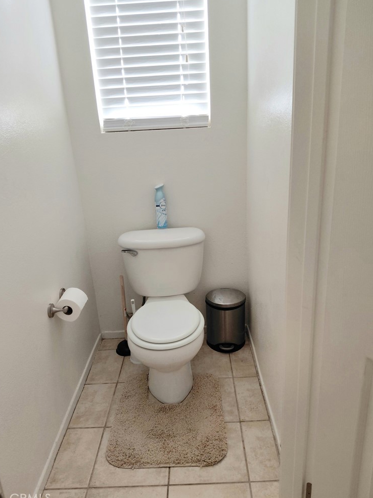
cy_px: 247
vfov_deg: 67.3
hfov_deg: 53.0
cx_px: 181
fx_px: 374
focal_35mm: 26
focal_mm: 4.69
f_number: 1.8
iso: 250
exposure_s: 1/120
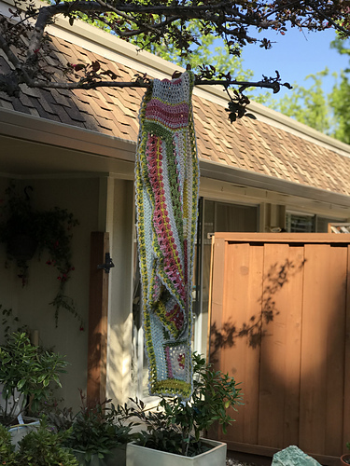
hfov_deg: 25.7
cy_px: 233
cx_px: 175
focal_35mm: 57
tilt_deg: +1.7
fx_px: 768
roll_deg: -1.5
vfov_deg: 33.8
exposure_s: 1/326
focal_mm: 6.6
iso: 20
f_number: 2.8
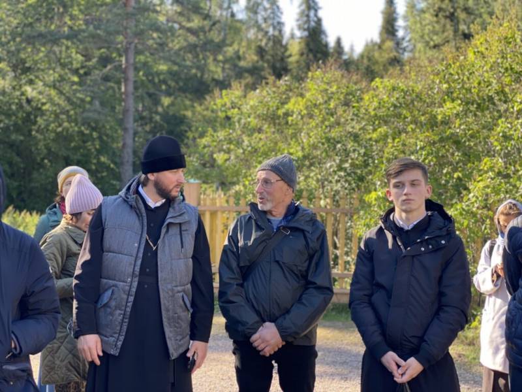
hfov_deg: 36.8
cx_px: 261
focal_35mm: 52
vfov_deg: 28.0
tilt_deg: +0.2
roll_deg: -1.4
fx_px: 784
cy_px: 196
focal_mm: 6
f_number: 2
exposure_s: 1/122
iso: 25
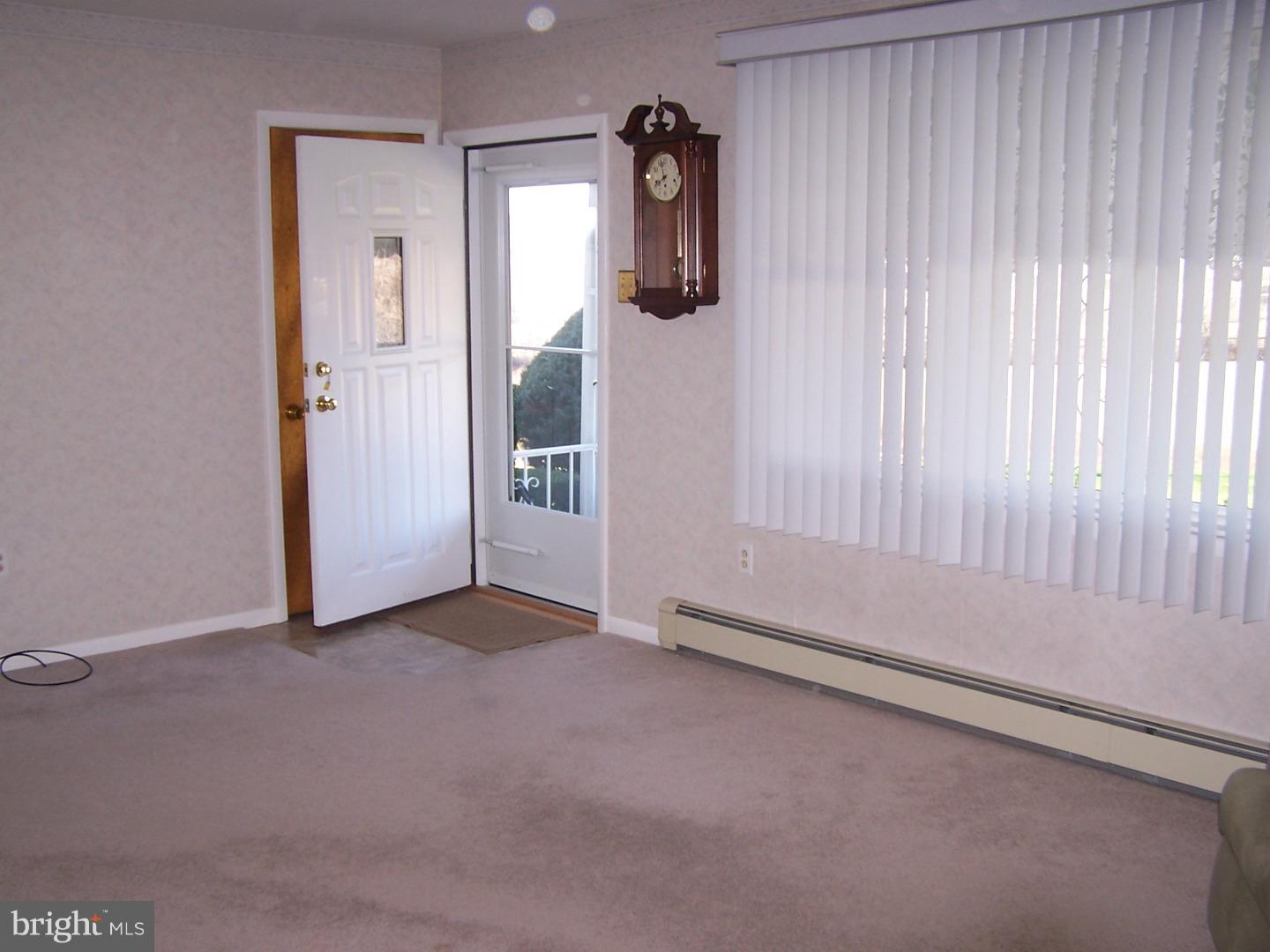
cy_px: 476
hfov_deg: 49.0
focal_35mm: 38
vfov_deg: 37.7
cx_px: 635
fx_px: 1394
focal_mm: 6.3
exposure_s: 1/60
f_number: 2.8
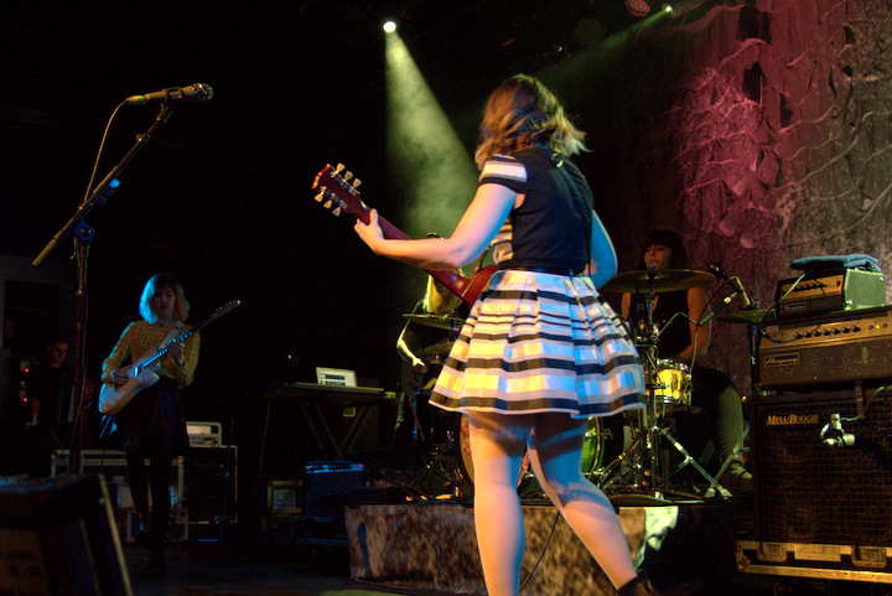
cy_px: 298
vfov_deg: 33.1
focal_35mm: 40
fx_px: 1004
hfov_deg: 47.9
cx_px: 446
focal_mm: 27
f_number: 2.8
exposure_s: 1/80
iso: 450
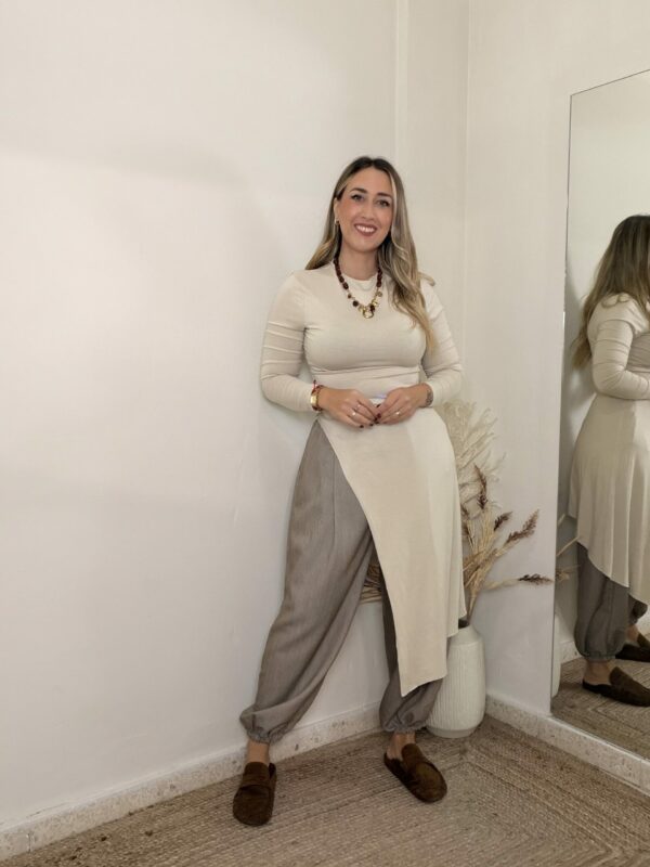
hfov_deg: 46.8
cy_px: 434
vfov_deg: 60.0
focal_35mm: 30
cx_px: 325
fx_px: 751
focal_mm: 2.71
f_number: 1.9
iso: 125
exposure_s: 1/50
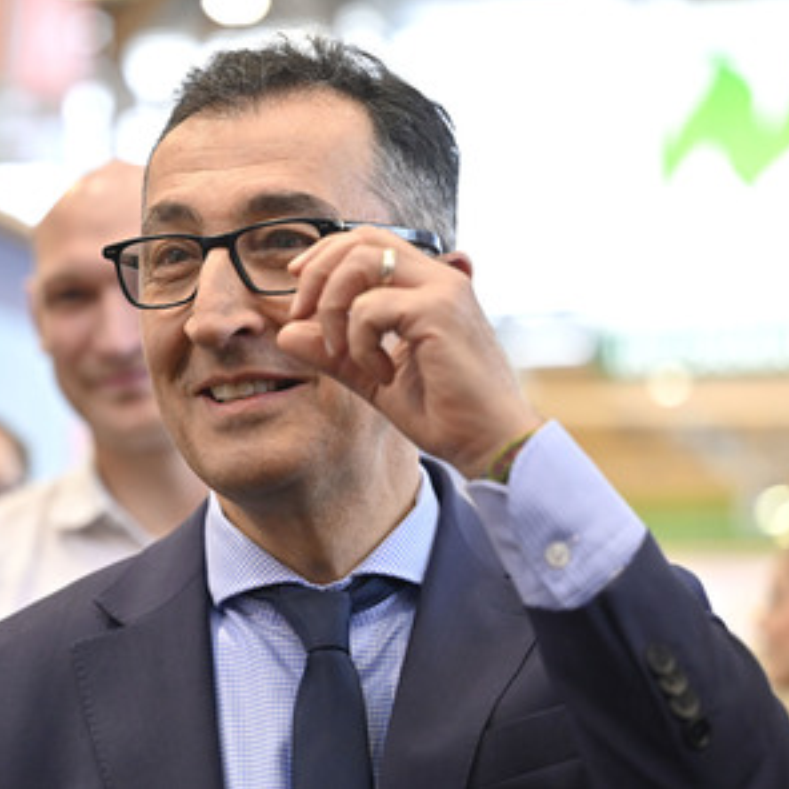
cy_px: 394
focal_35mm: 110
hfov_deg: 15.8
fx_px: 2837
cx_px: 292
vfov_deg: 15.8
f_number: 2.8
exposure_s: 1/500
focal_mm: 85
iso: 1600
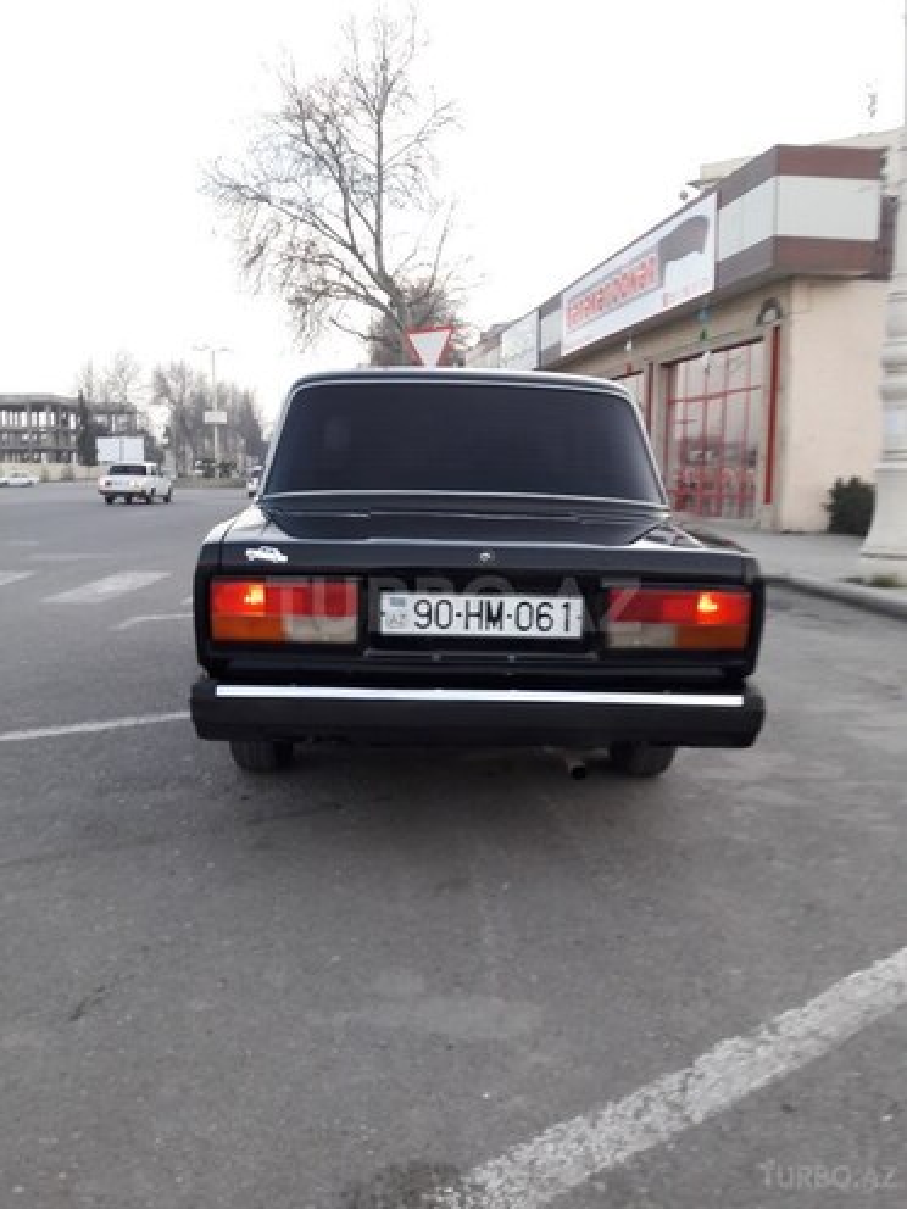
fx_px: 978
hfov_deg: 49.7
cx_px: 454
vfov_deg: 63.4
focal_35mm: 28
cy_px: 604
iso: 64
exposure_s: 1/33
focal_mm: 3.7
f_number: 1.9
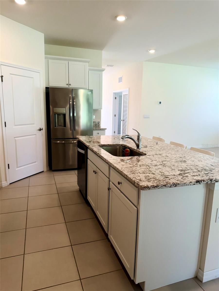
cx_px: 110
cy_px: 146
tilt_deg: -10.3
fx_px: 202
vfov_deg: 71.6
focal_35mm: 24
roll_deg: -1.6
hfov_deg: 56.8
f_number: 1.78
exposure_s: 1/120
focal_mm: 6.76
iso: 80
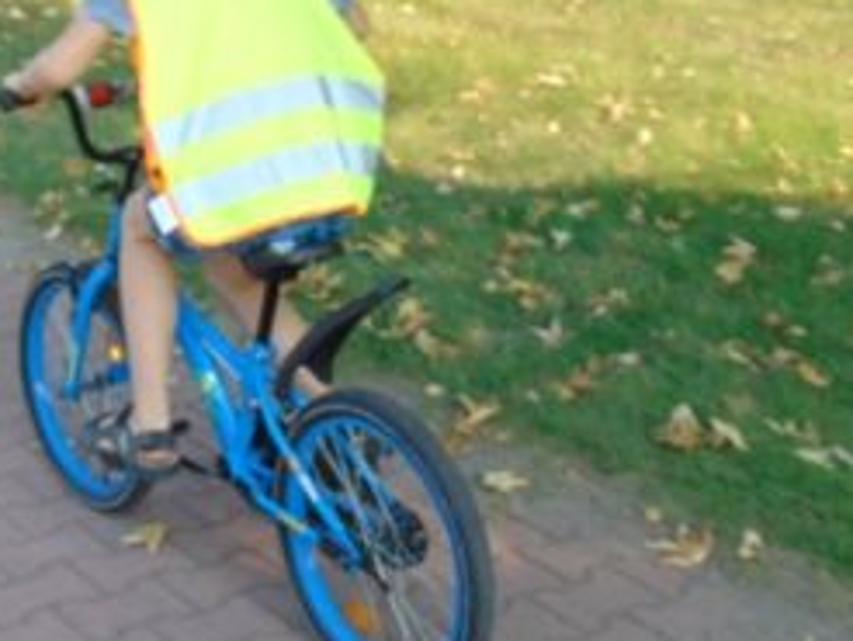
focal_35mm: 65
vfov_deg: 22.4
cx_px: 368
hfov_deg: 29.8
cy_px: 159
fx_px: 1603
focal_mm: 4.5
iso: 80
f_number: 3
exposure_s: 1/250
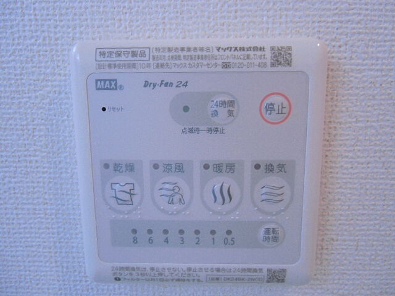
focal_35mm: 24
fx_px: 274
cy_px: 148
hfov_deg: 71.6
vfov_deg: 56.8
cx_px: 198
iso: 200
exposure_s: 1/60
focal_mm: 4.24
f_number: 3
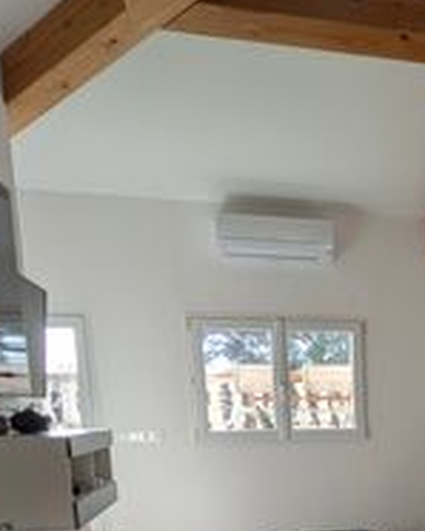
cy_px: 524
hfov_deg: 31.0
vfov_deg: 37.7
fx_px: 691
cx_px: 448
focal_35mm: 44
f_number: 2.2
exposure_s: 1/393
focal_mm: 1.83
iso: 49
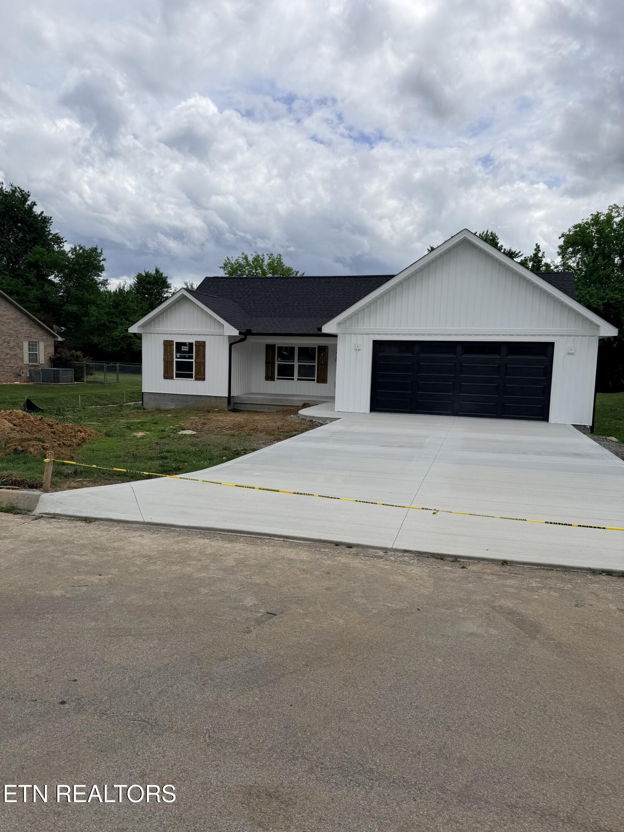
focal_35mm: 24
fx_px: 577
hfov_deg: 56.8
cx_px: 312
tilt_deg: -6.2
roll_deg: -1.9
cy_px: 416
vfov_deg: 71.6
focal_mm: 6.76
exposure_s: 1/10309
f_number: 1.78
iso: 80
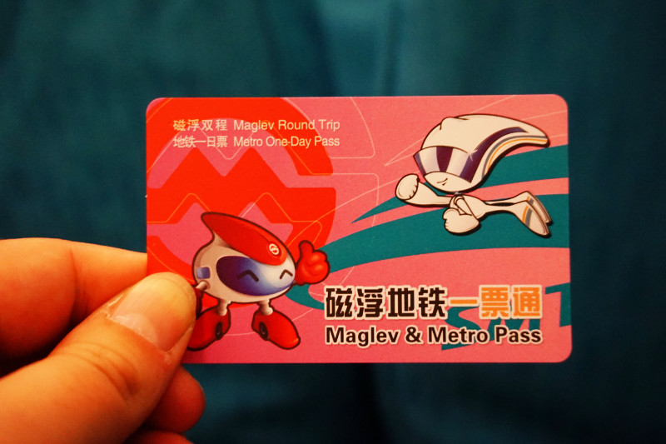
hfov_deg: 51.3
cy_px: 222
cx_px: 333
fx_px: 694
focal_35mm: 38
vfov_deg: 35.5
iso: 2000
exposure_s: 1/60
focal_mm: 25
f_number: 4.5
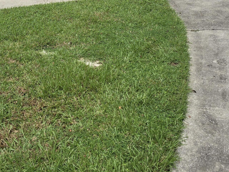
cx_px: 73
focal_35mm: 54
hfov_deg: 35.2
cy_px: -29
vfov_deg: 24.7
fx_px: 357
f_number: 1.7
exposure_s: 1/643
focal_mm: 6.3
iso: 12
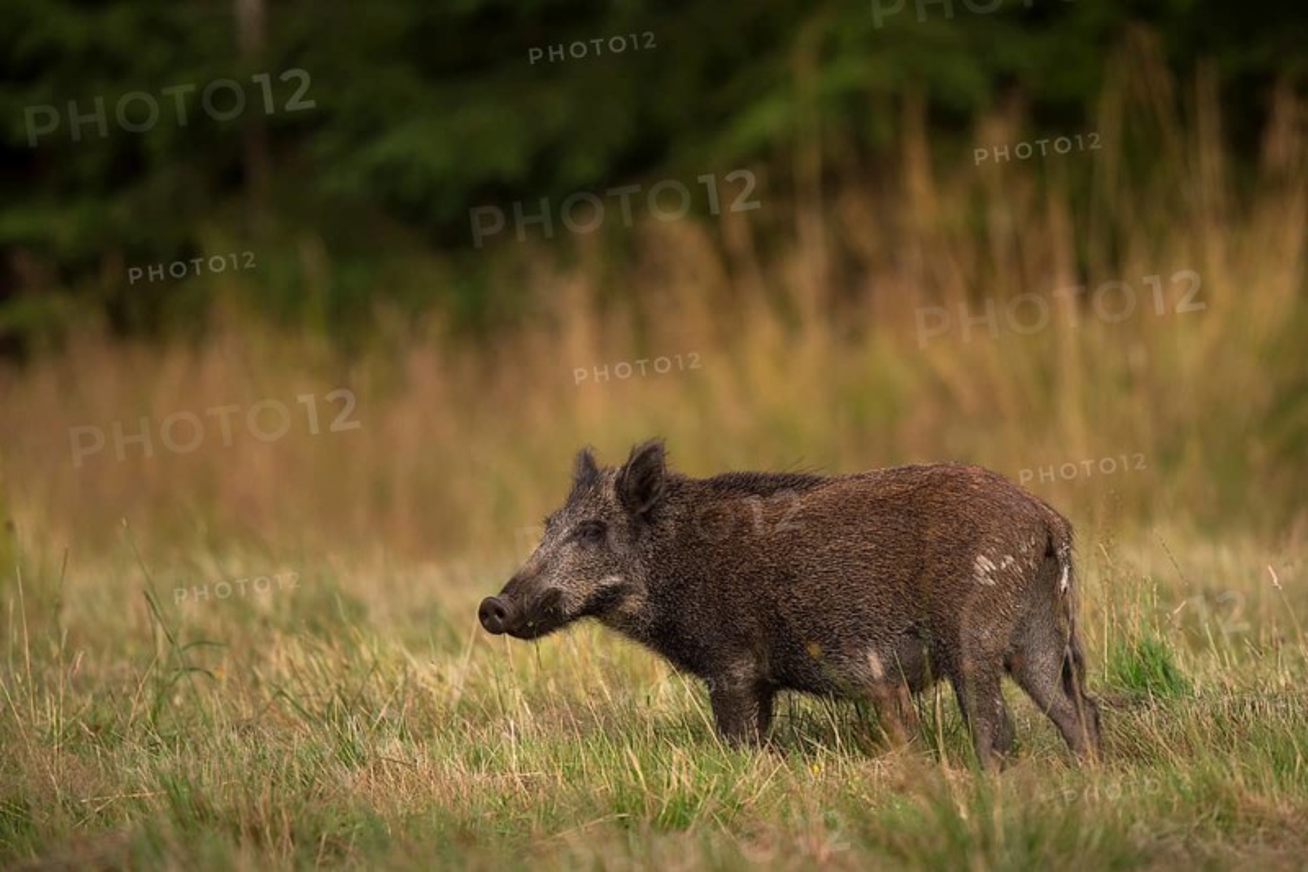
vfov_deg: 1.6
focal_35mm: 850
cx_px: 654
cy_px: 436
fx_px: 30875
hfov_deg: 2.4
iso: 1000
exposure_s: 1/400
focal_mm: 850
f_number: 5.6
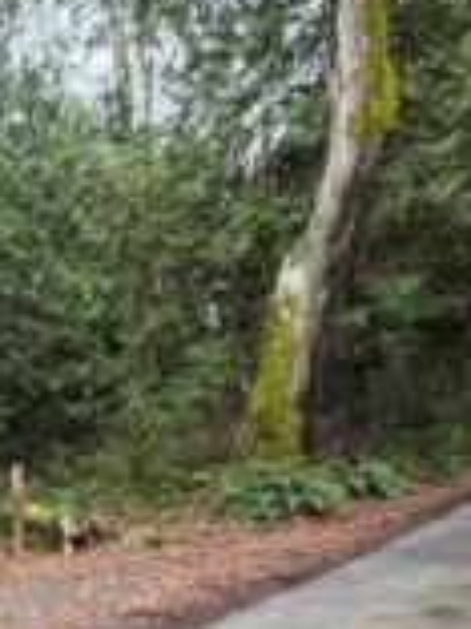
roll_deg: -0.7
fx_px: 653
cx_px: -64
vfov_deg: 48.2
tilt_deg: +1.0
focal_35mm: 36
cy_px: 512
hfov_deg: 33.7
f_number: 2.2
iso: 320
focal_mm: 2.22
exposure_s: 1/102
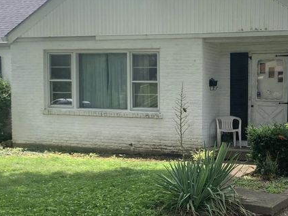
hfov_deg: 29.7
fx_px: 524
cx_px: 248
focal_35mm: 63
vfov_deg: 23.1
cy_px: 151
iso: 25
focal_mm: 4.25
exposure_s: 1/558
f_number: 1.8
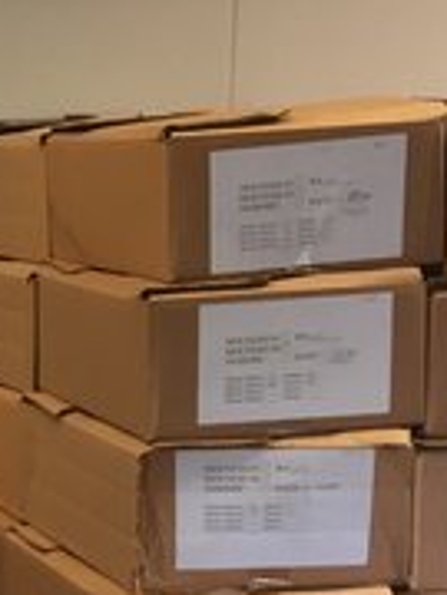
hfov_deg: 12.8
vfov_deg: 20.0
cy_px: 402
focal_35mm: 98
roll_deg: -0.5
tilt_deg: -7.2
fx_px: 1687
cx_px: -502
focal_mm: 4.15
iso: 64
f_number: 2.2
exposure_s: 1/30
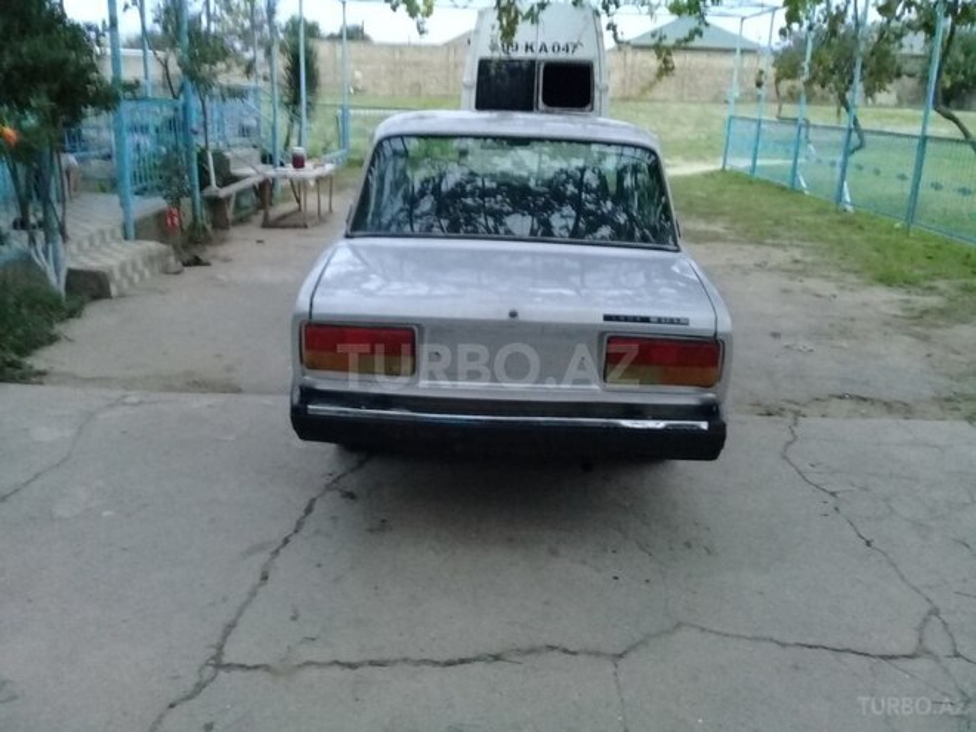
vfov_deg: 45.4
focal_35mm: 31
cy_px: 366
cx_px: 488
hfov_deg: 58.4
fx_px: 874
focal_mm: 3.3
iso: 400
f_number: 2.2
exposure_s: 1/17
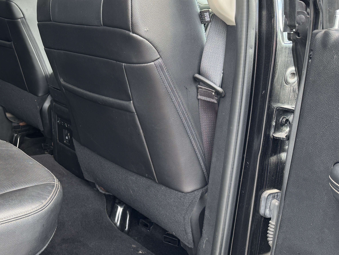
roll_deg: +0.1
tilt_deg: -16.6
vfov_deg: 32.2
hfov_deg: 38.7
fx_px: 441
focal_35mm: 45
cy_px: 117
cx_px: 25
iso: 100
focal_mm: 6.76
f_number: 1.78
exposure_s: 1/121
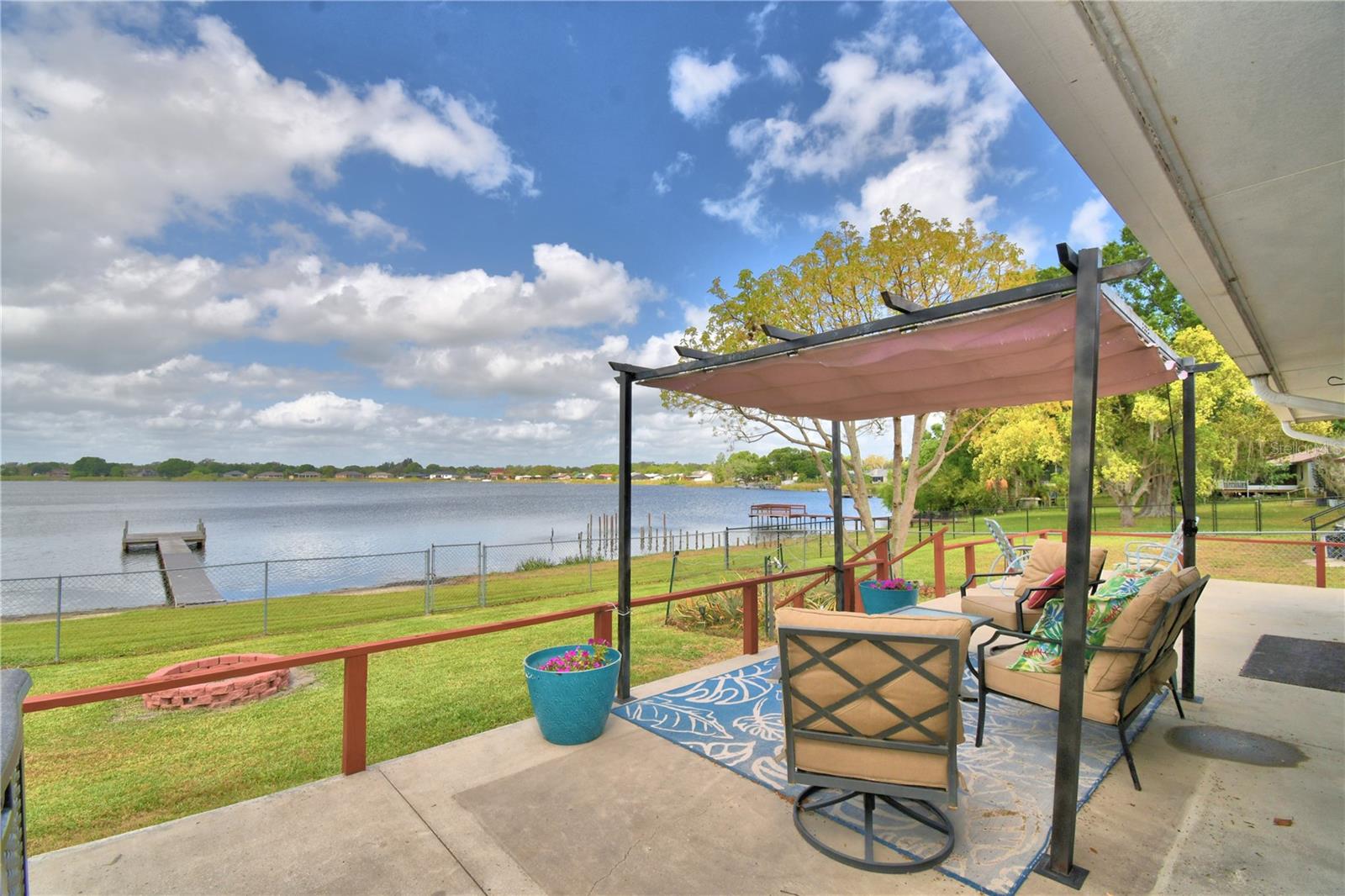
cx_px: 672
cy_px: 448
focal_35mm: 15
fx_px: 560
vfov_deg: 77.3
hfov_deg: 100.4
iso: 100
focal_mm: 10
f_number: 11
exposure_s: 1/250
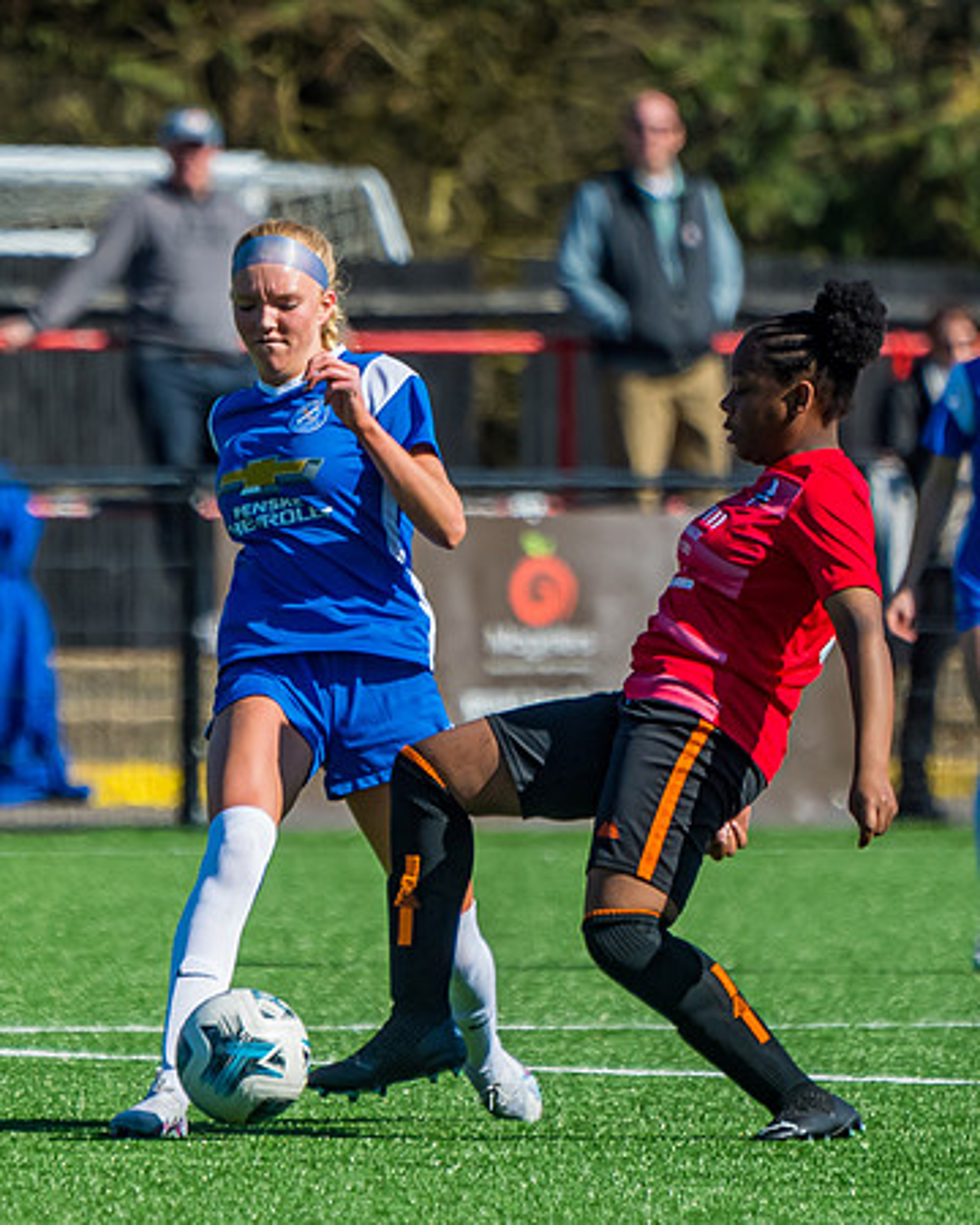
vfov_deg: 2.7
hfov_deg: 2.2
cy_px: 565
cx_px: 158
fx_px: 25932
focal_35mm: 715
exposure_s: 1/3200
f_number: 4
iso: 400
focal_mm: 280
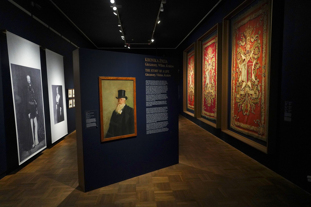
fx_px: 207
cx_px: 156
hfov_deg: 73.7
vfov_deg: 53.1
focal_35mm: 24
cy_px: 104
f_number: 2.8
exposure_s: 1/80
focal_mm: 24
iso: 3200
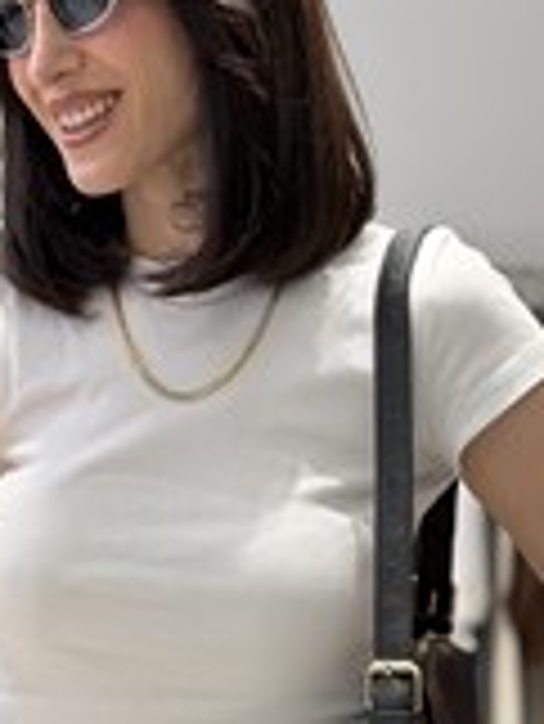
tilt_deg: -20.2
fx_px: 2783
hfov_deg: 11.1
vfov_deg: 14.6
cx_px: 56
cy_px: 702
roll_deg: -2.3
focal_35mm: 133
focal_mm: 6.76
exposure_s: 1/100
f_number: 1.78
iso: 80
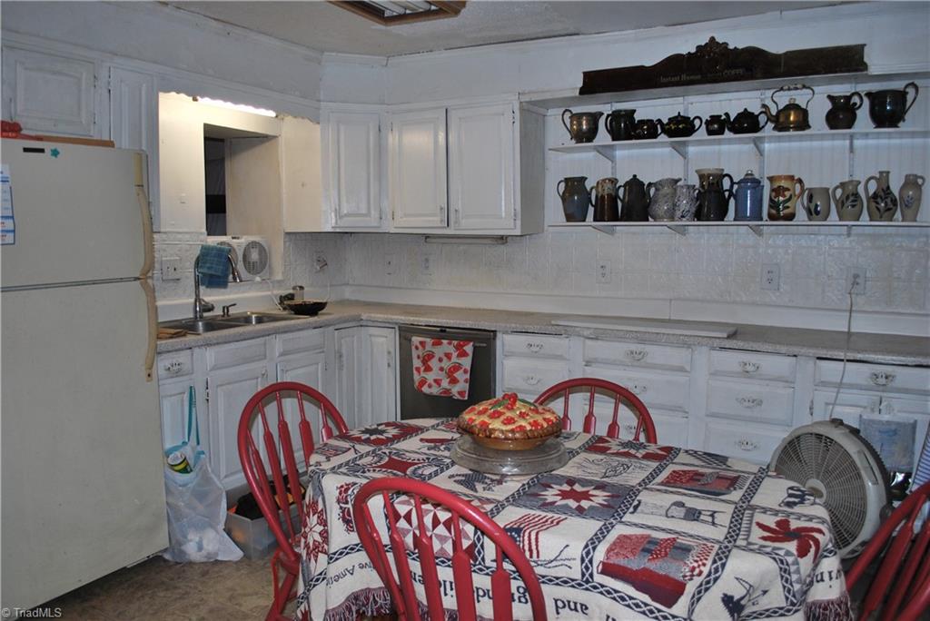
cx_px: 465
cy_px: 310
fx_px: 698
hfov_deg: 67.4
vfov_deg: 48.0
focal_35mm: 27
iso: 200
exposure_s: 1/60
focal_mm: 18
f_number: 3.5
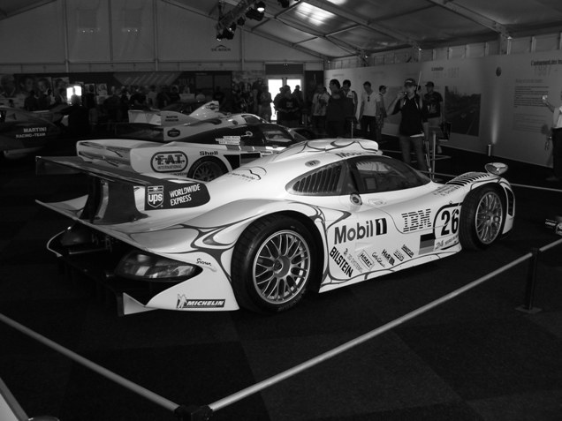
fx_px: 584
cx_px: 281
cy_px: 210
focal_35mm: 36
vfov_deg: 39.7
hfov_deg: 51.4
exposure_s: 1/125
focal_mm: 6
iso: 100
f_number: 2.8
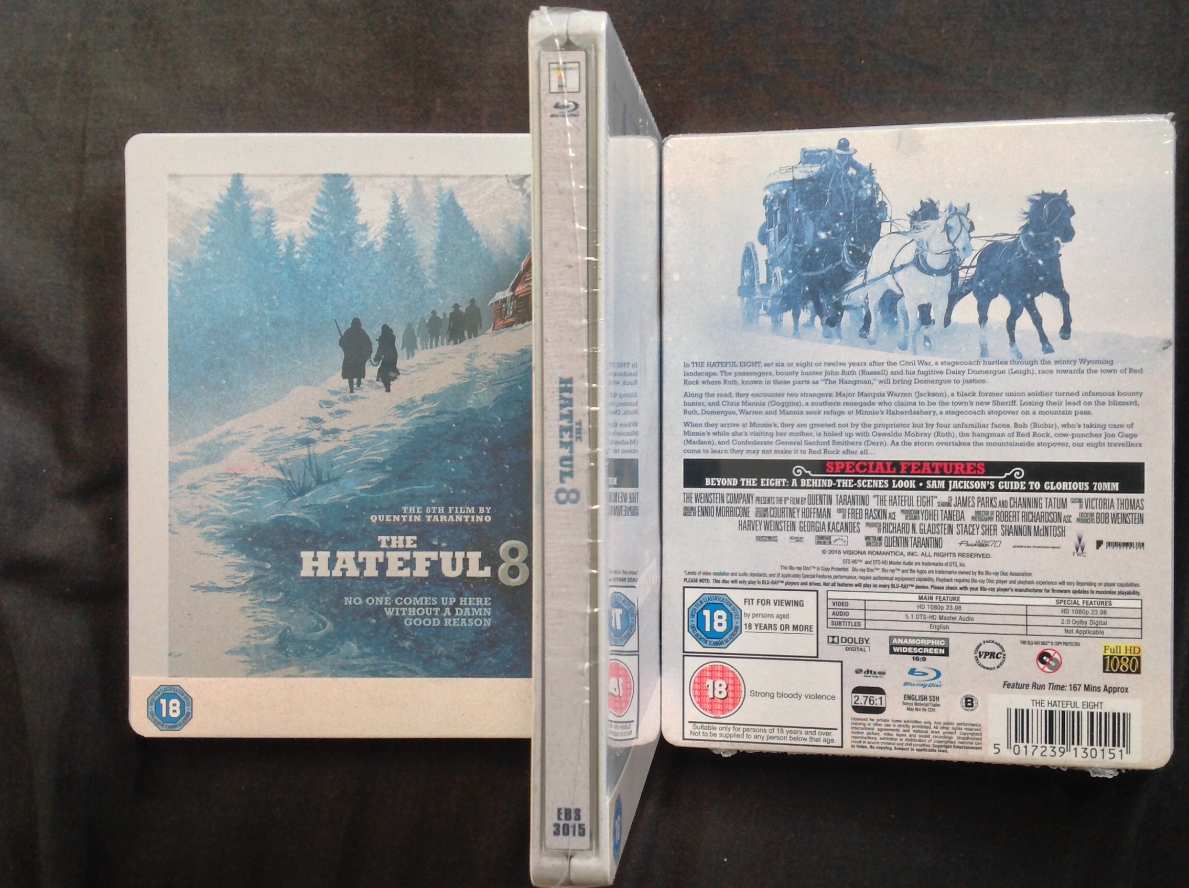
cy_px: 451
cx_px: 625
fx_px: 1372
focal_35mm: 40
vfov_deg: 35.9
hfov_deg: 46.8
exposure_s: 1/15
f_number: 2.4
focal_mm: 4.28
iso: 64
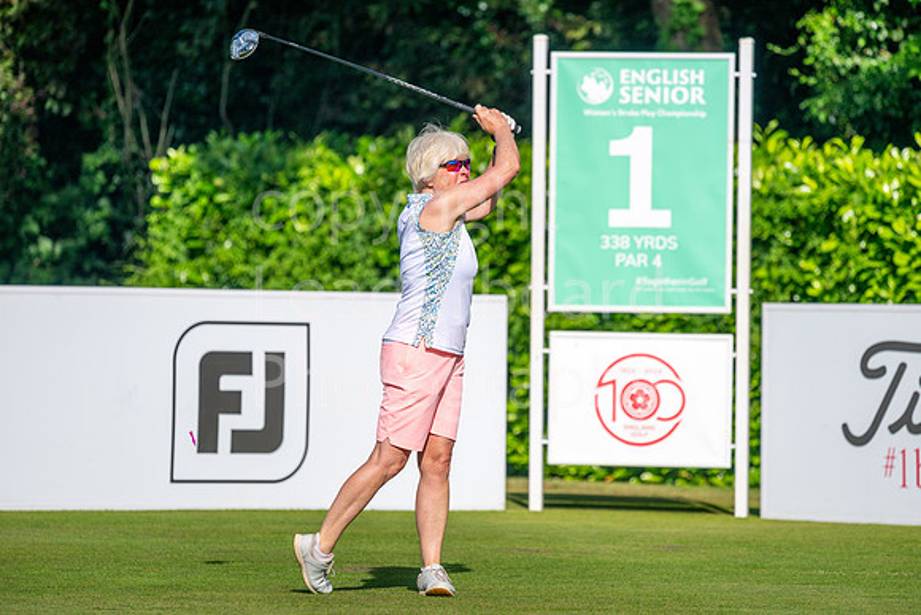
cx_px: 460
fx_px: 7676
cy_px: 308
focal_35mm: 300
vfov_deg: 4.6
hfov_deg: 6.9
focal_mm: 300
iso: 200
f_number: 5
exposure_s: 1/4000
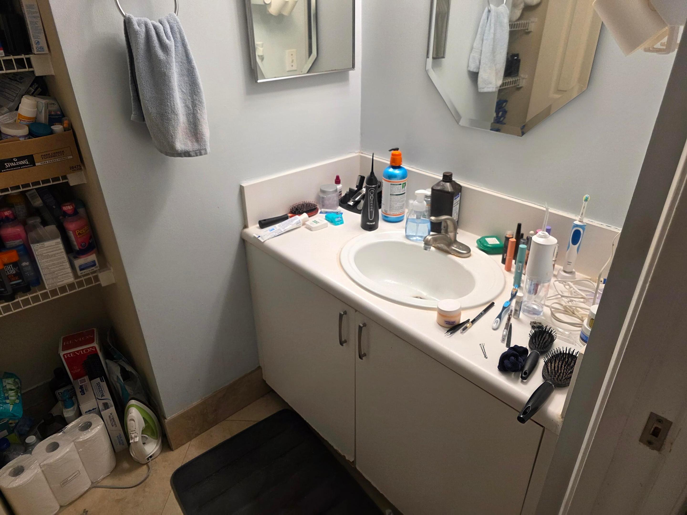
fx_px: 456
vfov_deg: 58.9
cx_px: 344
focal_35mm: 23
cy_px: 258
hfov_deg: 73.9
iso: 200
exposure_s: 1/120
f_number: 1.7
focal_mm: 6.3
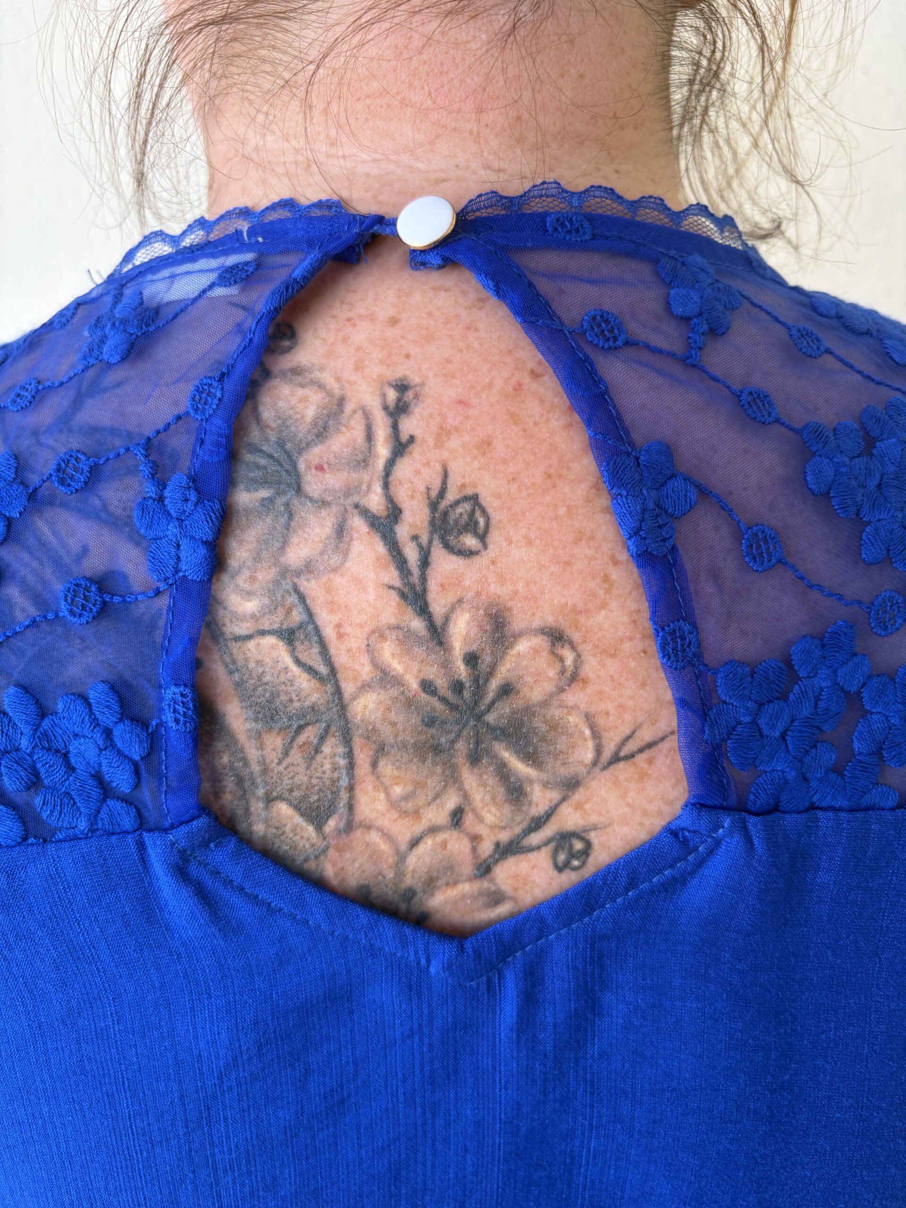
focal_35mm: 26
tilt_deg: -25.5
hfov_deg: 53.1
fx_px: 907
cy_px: 604
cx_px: 453
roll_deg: +1.5
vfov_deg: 67.3
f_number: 1.6
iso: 40
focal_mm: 5.96
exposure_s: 1/122
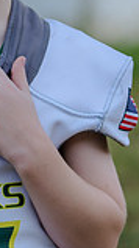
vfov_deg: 8.0
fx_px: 1763
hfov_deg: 4.5
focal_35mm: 268
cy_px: 30
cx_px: -44
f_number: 2.8
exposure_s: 1/320
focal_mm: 70
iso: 160
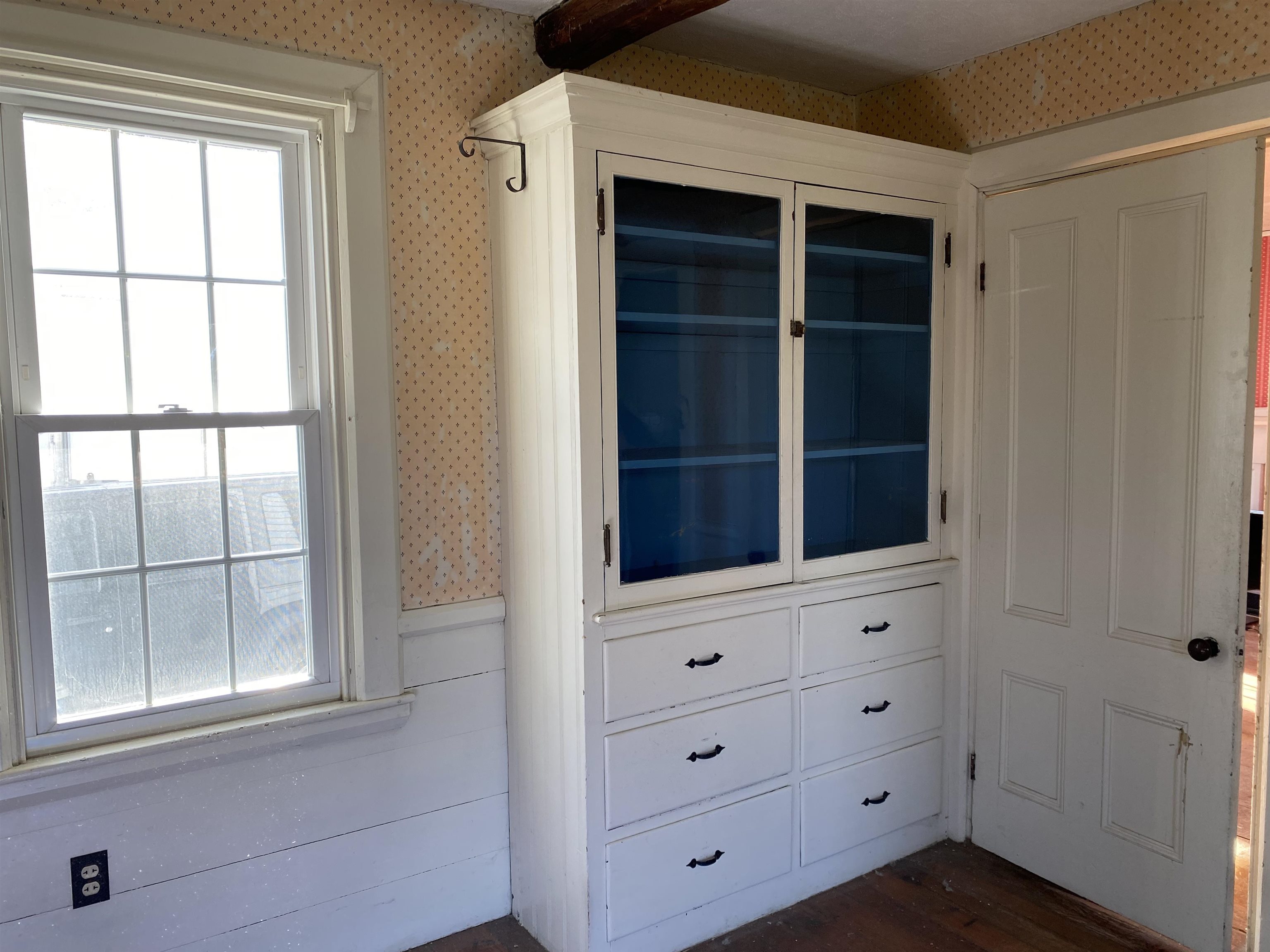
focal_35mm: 26
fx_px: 954
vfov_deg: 53.1
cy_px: 476
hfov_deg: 67.3
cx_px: 635
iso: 50
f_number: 1.8
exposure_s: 1/121
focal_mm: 4.25
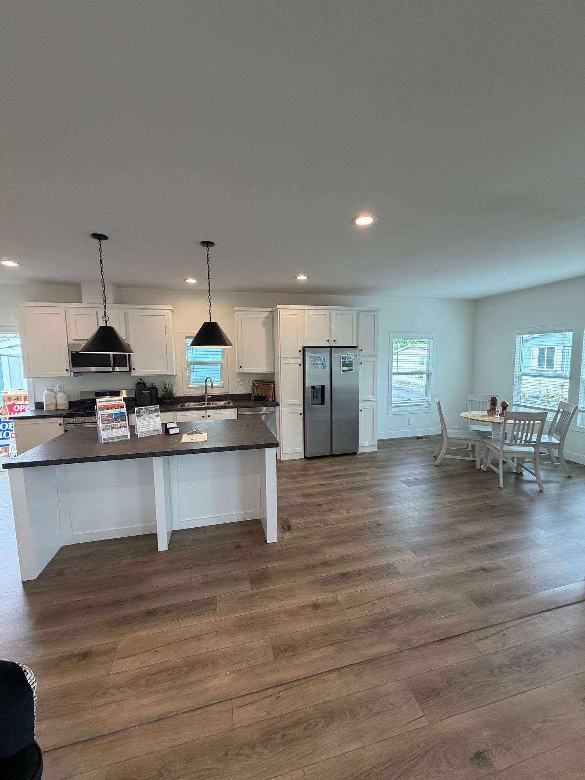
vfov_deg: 102.1
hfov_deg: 85.7
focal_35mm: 14
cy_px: 390
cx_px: 292
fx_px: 315
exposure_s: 1/120
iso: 200
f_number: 2.2
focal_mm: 2.22
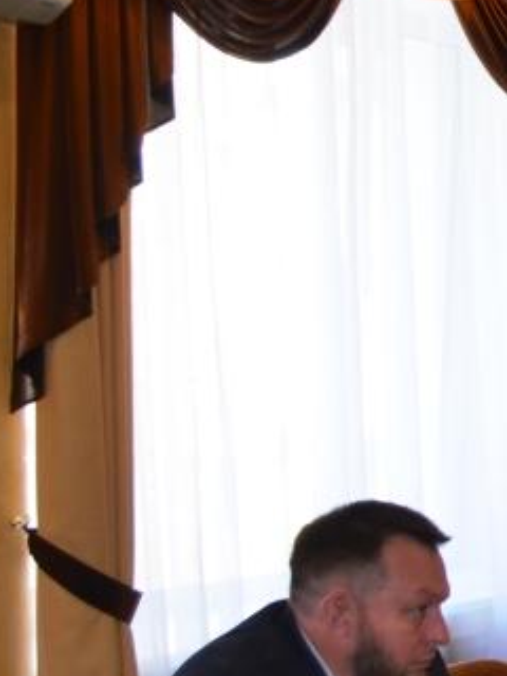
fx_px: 1797
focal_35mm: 92
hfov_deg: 13.8
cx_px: 982
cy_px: 480
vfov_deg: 21.2
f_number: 3.8
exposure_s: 1/125
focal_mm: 20
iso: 400
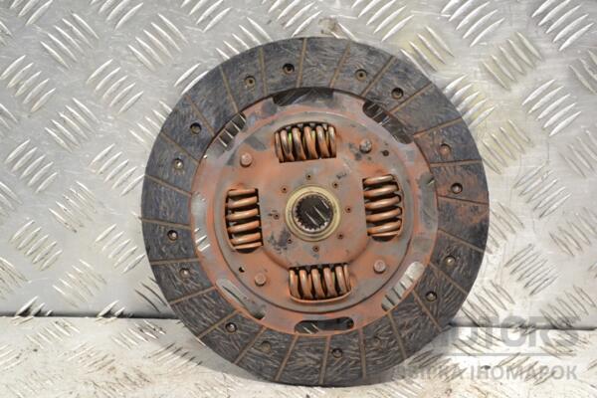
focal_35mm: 75
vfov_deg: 18.2
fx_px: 1244
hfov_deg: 27.0
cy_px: 199
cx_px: 298
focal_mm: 50
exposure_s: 1/160
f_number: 6.3
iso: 3200
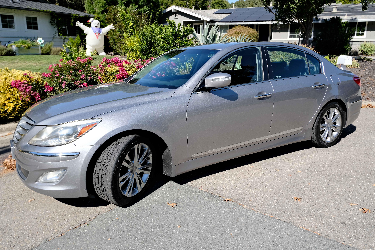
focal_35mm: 28
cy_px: 125
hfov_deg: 65.5
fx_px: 292
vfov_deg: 46.4
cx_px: 188
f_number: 5.6
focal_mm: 18.6
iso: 320
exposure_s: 1/850
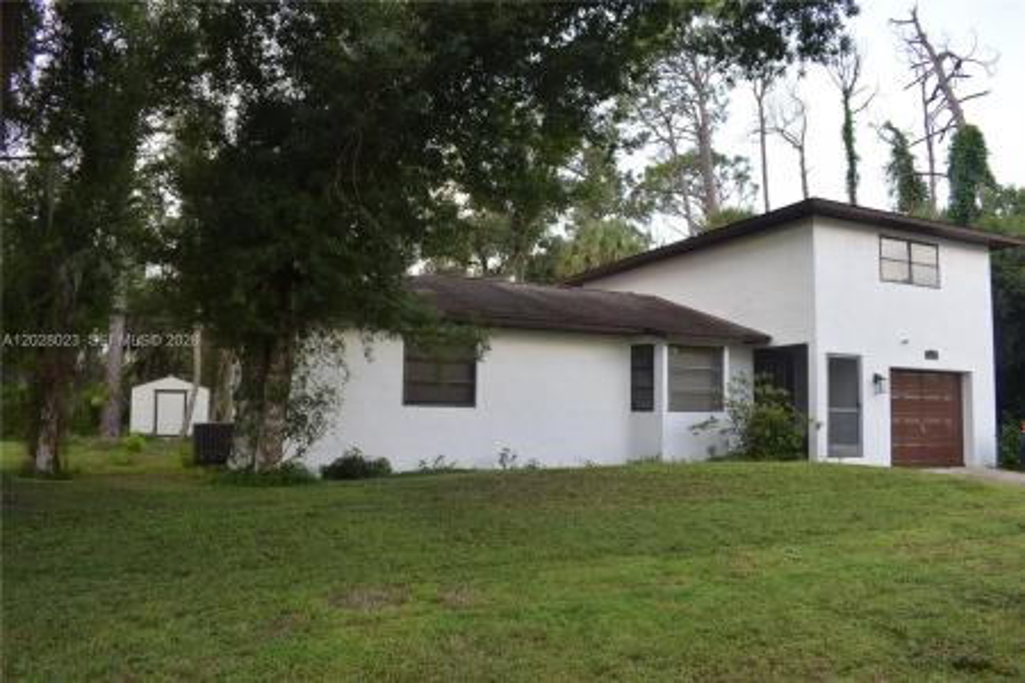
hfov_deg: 67.4
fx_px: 769
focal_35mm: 27
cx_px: 512
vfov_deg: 47.9
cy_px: 342
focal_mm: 18
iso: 400
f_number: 7.1
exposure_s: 1/200
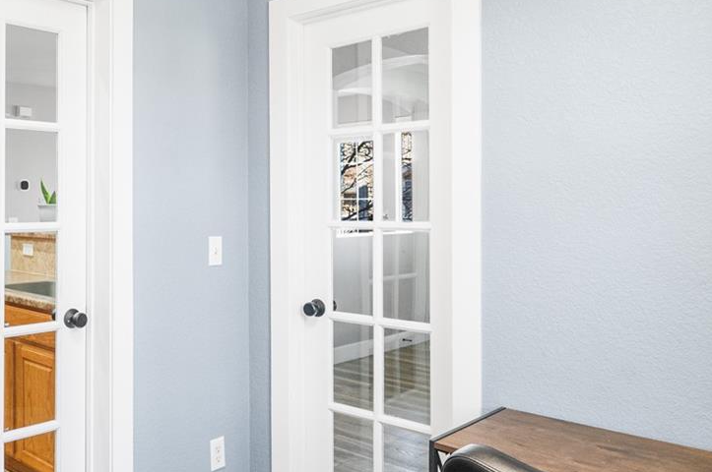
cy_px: 336
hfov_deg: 55.3
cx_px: 123
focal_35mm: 31
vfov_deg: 41.3
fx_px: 612
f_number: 8
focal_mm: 14
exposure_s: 1/15
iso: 4000
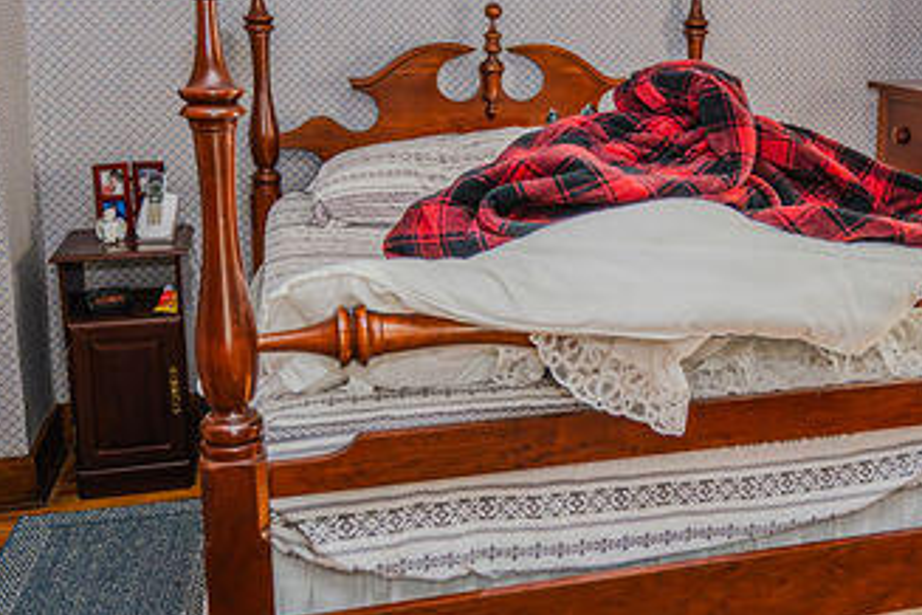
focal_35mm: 46
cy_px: 207
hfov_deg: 41.8
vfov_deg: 29.1
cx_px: 663
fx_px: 1178
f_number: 4
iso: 1250
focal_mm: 14
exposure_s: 1/200
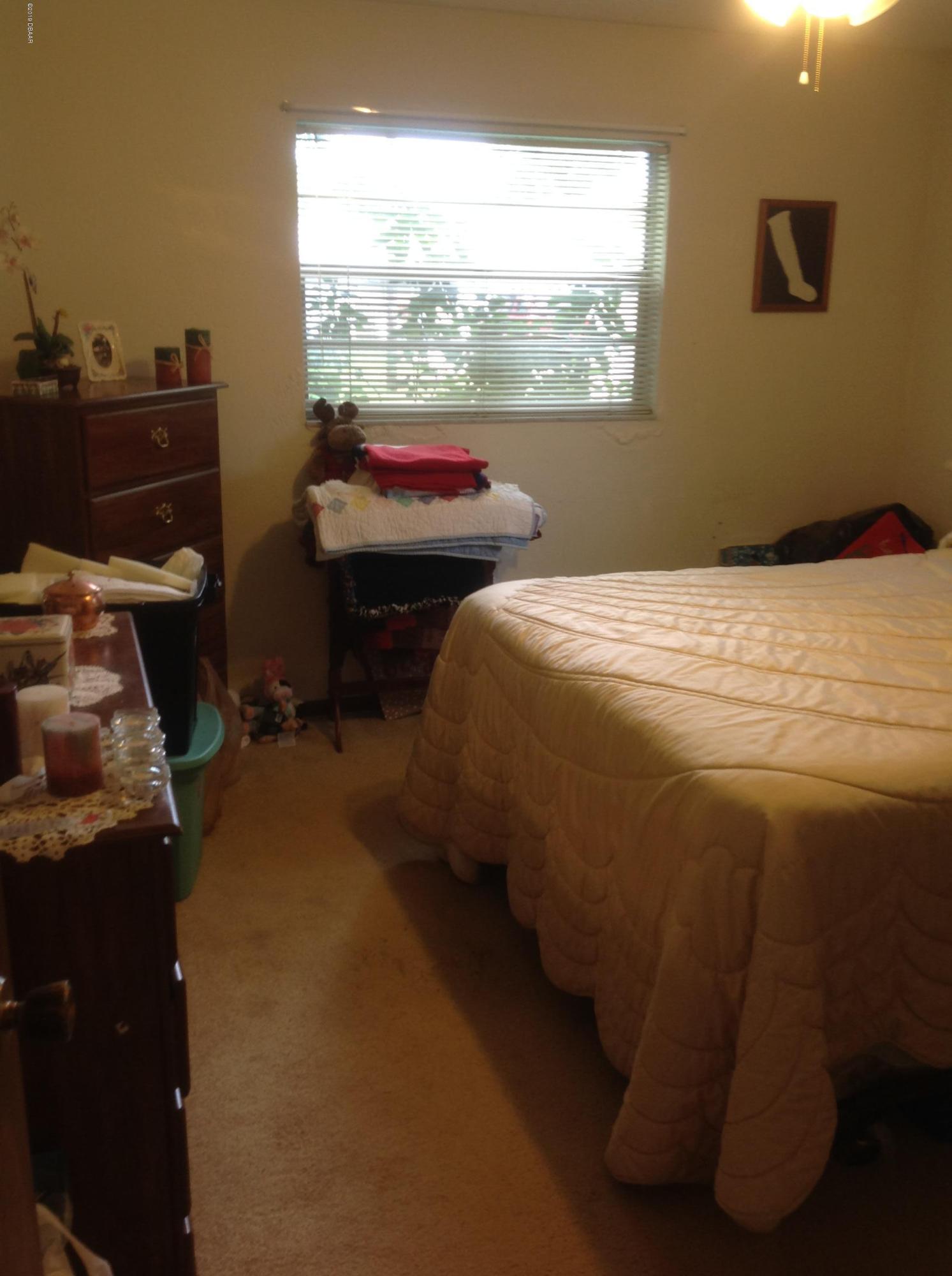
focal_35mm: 35
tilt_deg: -16.8
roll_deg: +0.4
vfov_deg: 52.7
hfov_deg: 40.6
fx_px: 1287
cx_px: 476
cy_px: 638
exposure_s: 1/17
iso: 50
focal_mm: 4.28
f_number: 2.4
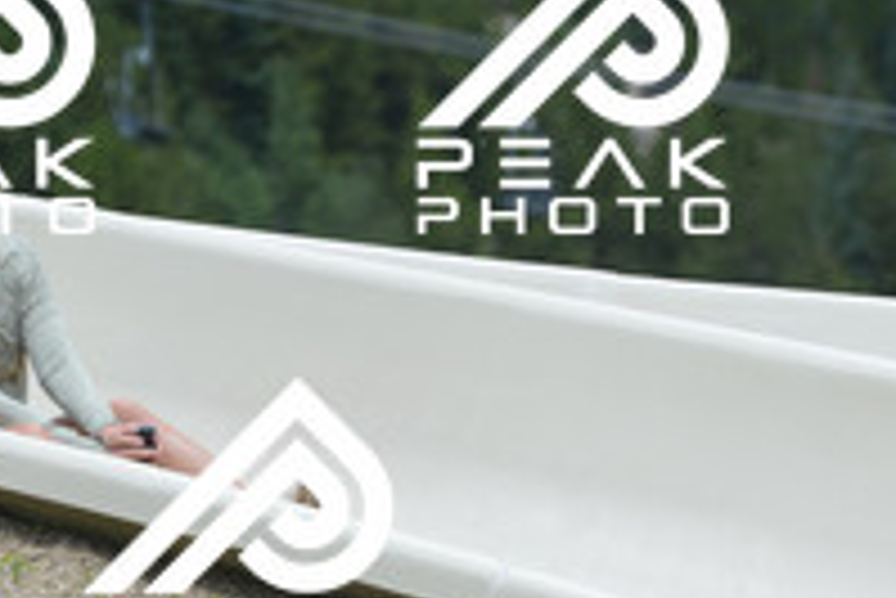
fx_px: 9738
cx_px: 257
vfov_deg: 3.5
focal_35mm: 391
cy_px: 510
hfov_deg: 5.3
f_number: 6.3
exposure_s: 1/640
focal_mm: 195
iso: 400
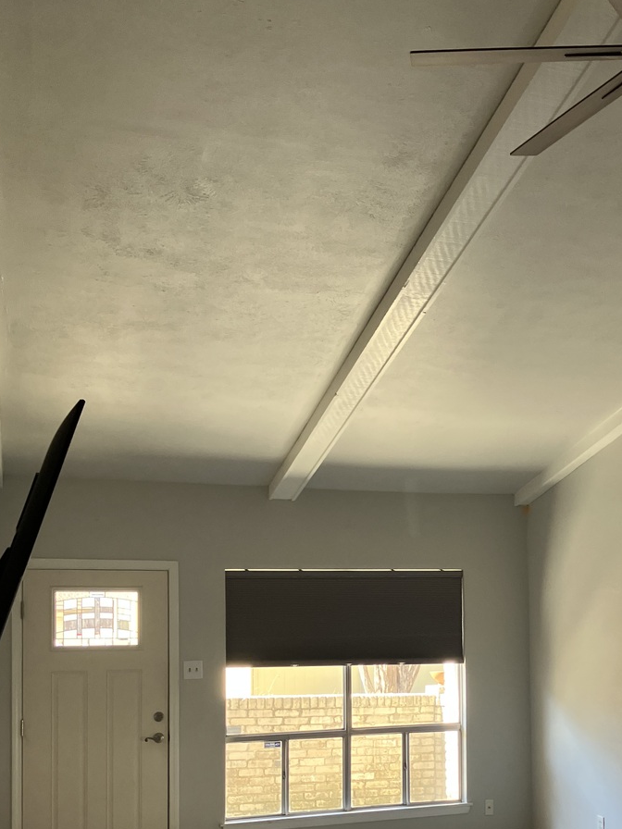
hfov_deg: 31.7
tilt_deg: +1.6
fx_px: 1078
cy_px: 612
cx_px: 449
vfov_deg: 41.0
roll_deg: +0.1
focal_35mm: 45
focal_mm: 3.99
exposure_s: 1/101
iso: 80
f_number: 1.8
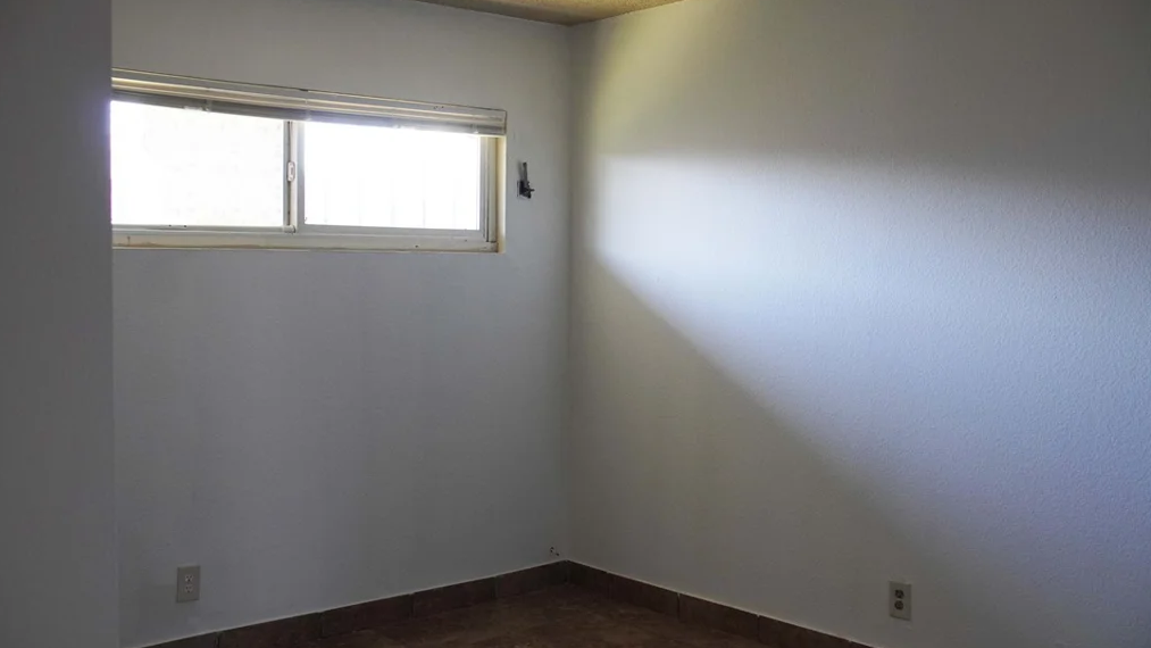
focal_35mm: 37
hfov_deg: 54.6
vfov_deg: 32.4
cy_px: 312
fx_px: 1115
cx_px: 572
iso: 800
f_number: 4
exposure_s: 1/160
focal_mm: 23
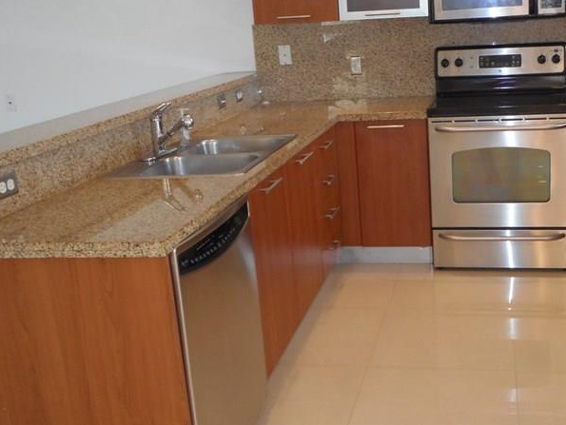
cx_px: 363
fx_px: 704
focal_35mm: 43
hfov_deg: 43.4
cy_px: 196
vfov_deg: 33.6
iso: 280
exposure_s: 1/25
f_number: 3.7
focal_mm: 4.5
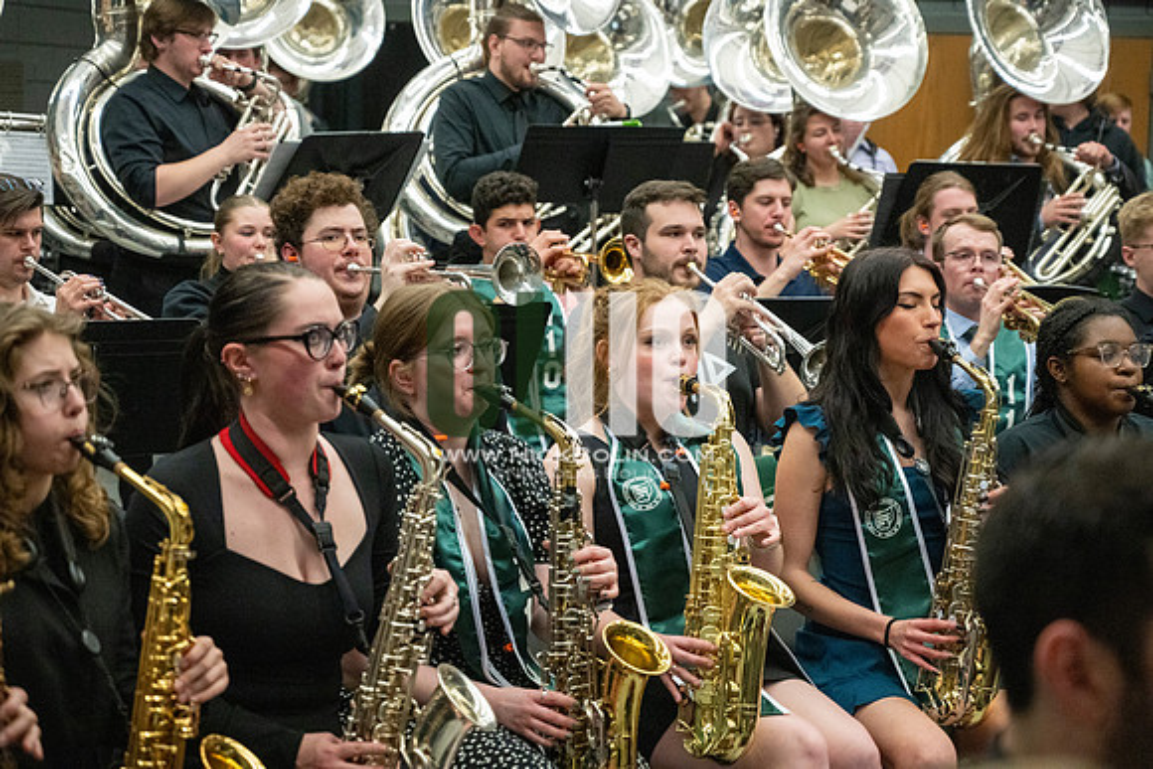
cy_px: 384
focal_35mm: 70
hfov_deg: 28.8
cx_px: 576
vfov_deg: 19.5
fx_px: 2242
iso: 10000
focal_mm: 70
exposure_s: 1/500
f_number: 4
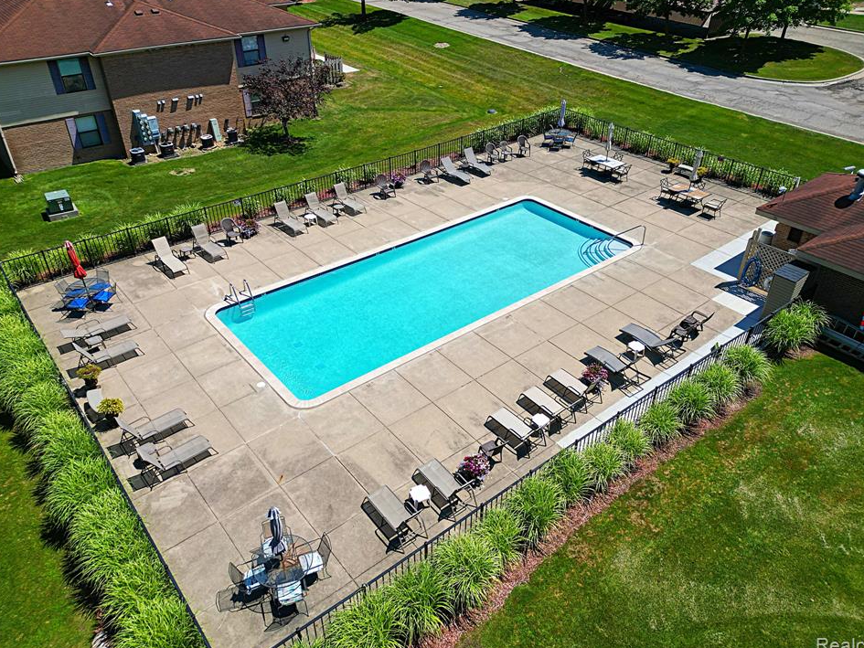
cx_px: 441
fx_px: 649
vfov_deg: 53.1
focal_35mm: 26
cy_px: 309
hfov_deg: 67.3
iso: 130
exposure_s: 1/4000
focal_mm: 6.7
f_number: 1.7
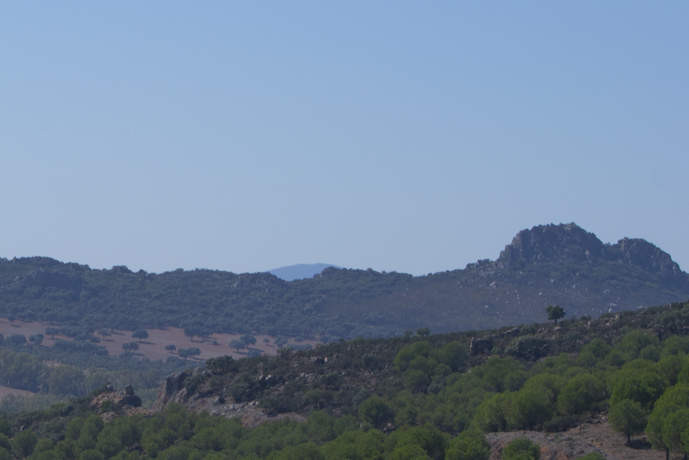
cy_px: 424
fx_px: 3851
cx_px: -40
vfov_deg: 6.8
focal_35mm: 201
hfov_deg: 10.1
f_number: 11
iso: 100
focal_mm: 55
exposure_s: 1/320
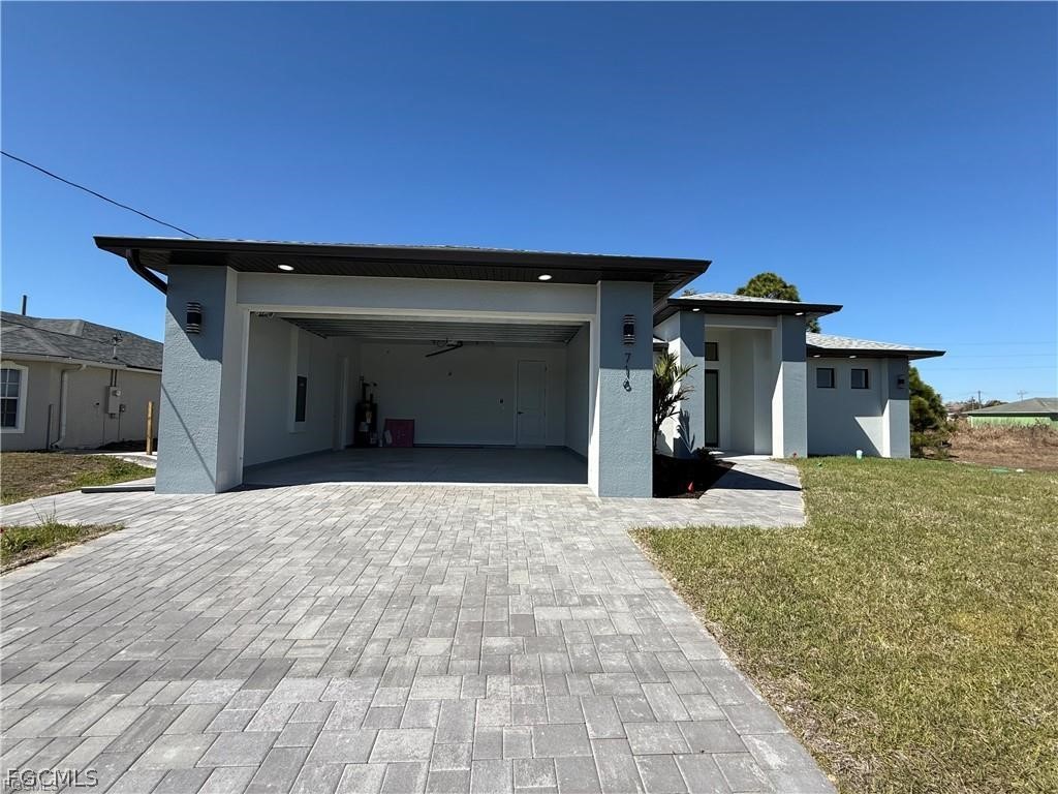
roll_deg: -1.3
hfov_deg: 102.1
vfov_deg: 85.7
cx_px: 529
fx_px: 428
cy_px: 397
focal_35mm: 14
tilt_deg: +2.9
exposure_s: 1/1698
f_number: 2.2
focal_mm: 2.22
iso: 50
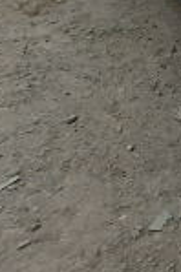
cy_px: -18
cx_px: 484
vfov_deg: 20.8
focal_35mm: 94
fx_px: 711
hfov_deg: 11.2
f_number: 3.5
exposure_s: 1/400
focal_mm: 3.7
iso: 125
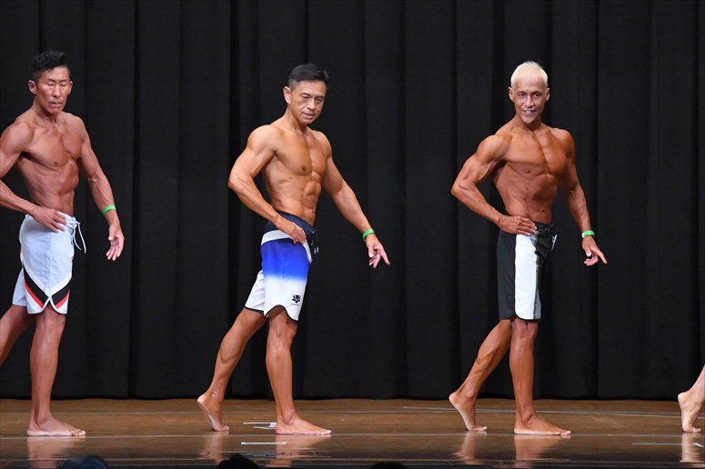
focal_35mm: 217
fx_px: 4248
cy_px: 234
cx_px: 352
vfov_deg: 6.3
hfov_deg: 9.5
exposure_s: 1/400
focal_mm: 145
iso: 8000
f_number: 5.6
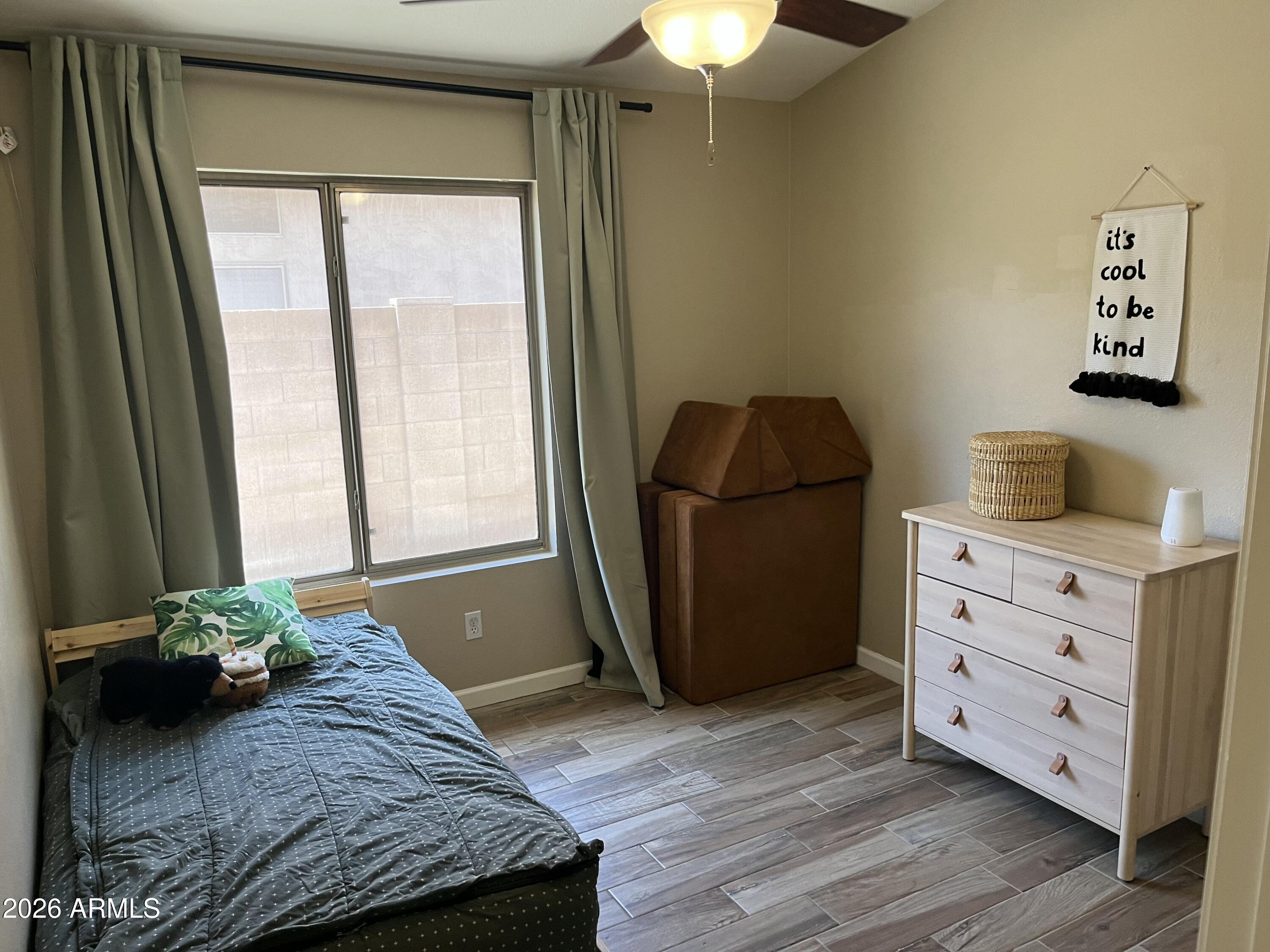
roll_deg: +1.9
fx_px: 954
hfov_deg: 67.3
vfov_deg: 53.1
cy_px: 476
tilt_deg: -11.9
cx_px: 635
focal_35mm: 26
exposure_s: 1/60
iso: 100
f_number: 1.6
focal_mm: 5.1
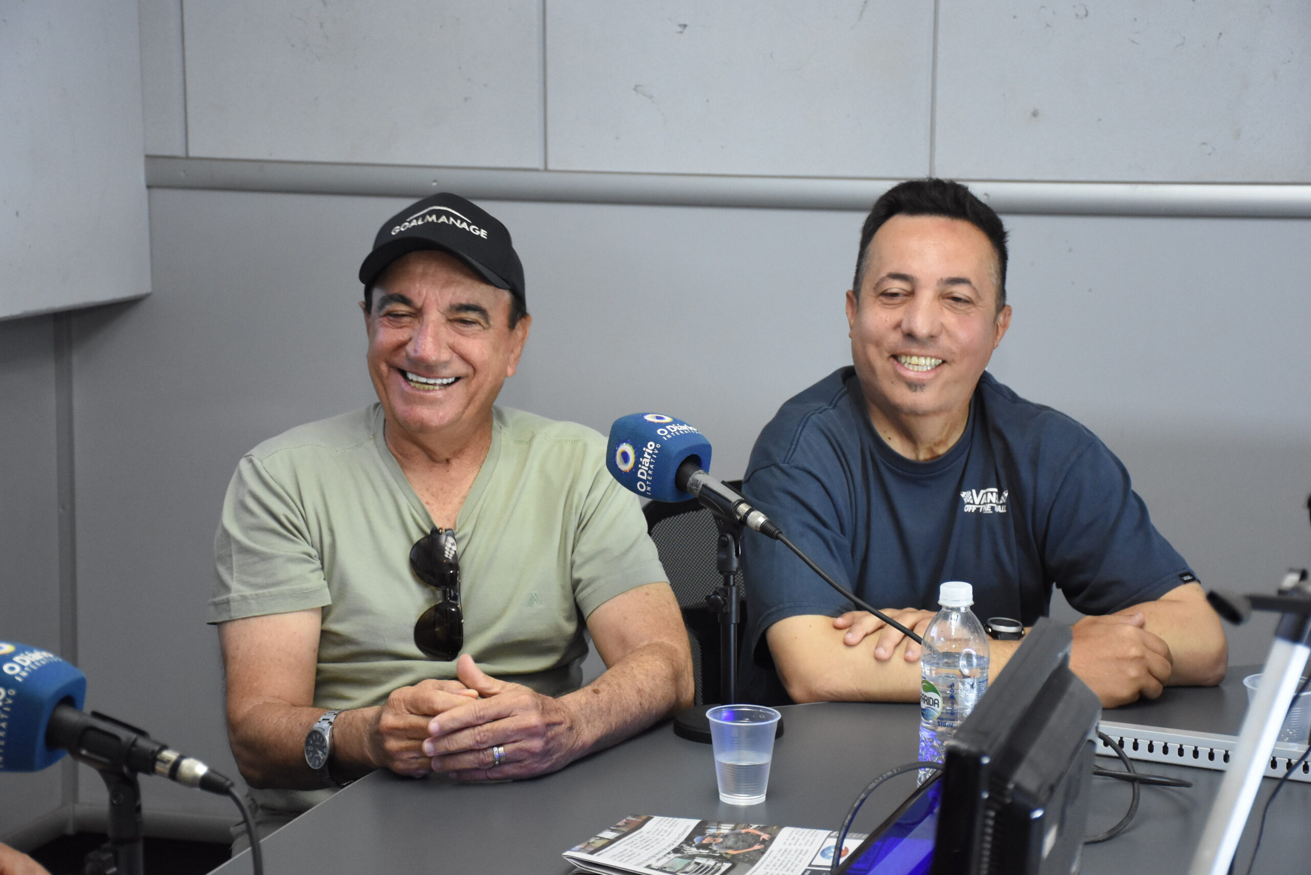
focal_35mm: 75
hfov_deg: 27.0
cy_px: 438
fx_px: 2732
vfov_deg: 18.2
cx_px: 656
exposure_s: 1/60
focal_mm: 50
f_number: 4.8
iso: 2500
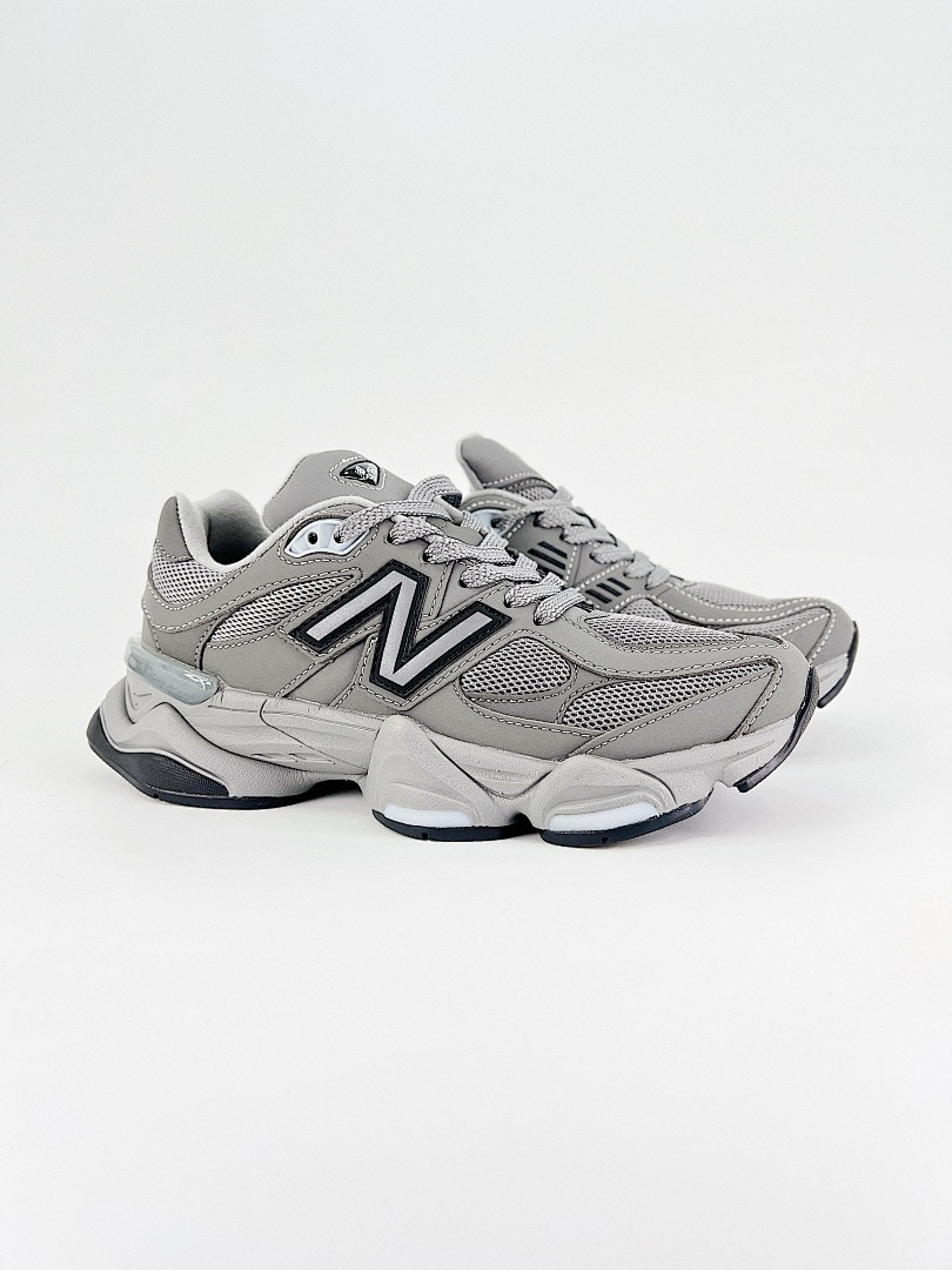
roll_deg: +0.8
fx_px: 953
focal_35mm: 26
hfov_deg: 53.1
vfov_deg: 67.3
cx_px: 476
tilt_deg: -8.3
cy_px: 635
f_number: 1.5
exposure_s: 1/909
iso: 50
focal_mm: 5.7
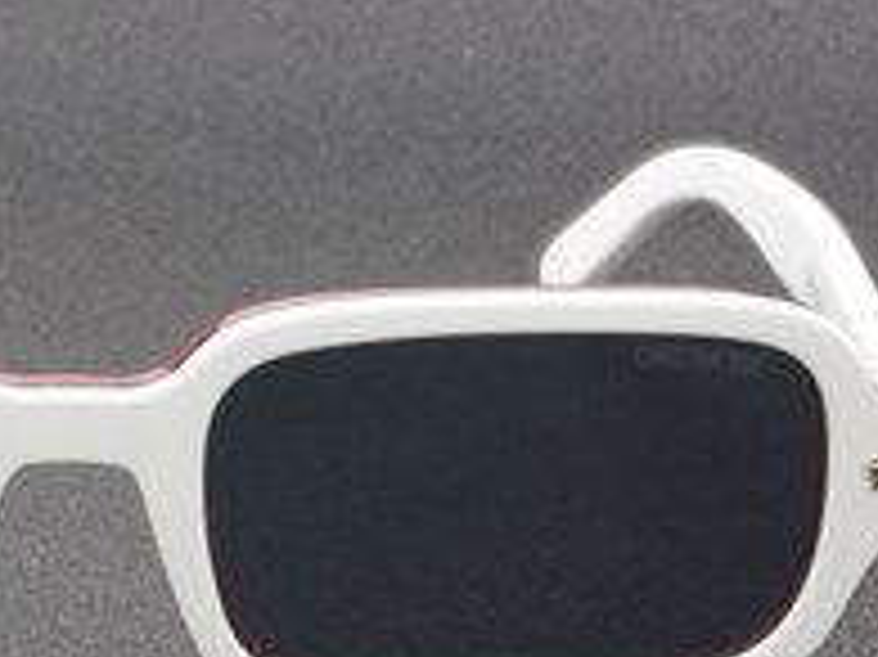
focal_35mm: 163
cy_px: 441
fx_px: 4131
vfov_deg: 9.1
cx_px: 63
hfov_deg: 12.0
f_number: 29
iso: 100
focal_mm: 55
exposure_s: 1.3
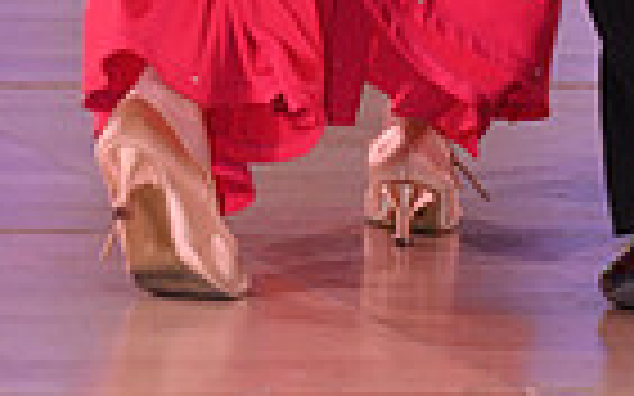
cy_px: -652
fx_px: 12695
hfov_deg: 2.9
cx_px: 420
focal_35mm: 735
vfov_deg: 1.8
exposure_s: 1/200
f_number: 5.6
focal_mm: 175
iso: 1000
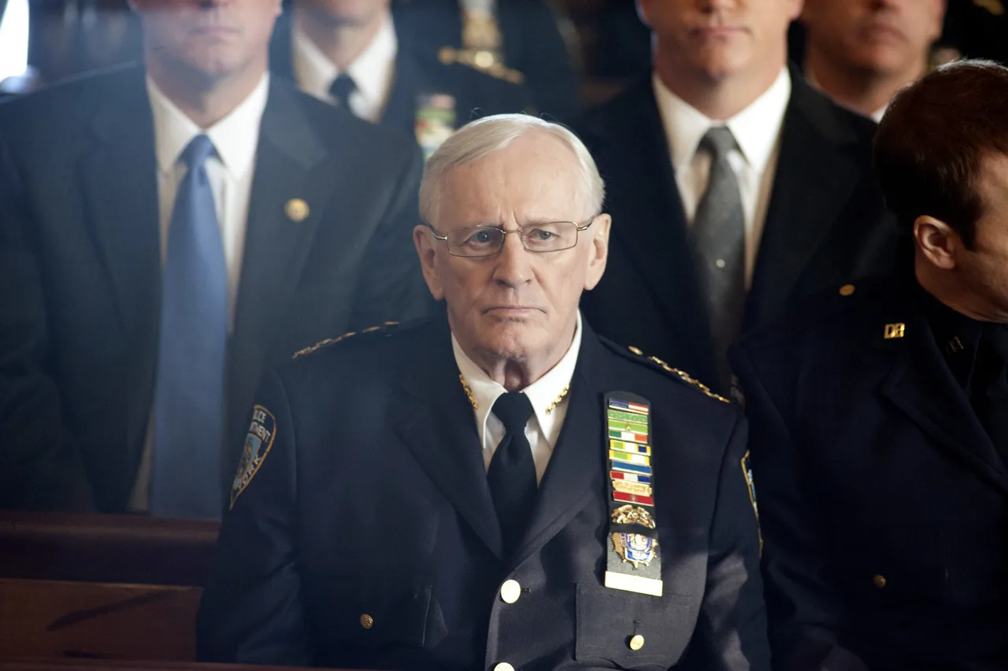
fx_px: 5037
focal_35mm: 180
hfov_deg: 11.4
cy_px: 336
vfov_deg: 7.6
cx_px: 504
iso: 3200
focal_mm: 180
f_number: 4
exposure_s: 1/100
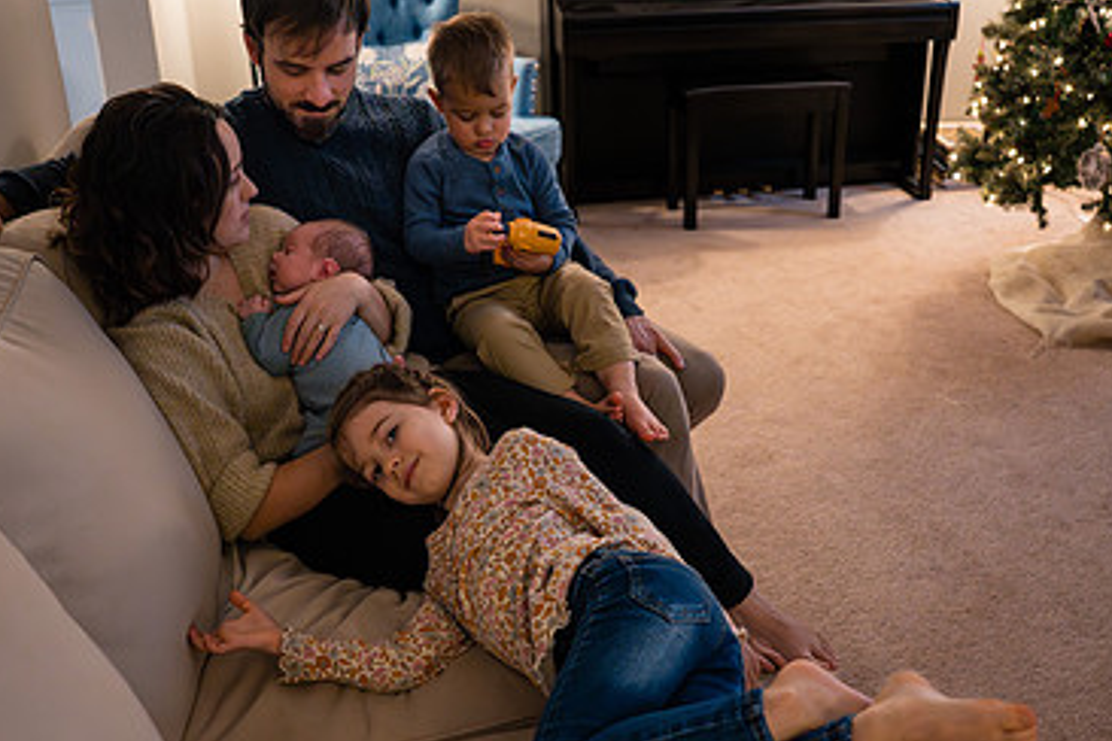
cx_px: 595
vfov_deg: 35.1
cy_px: 381
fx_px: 1174
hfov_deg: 50.7
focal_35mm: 38
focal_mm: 24
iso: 3200
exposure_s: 1/250
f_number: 2.8
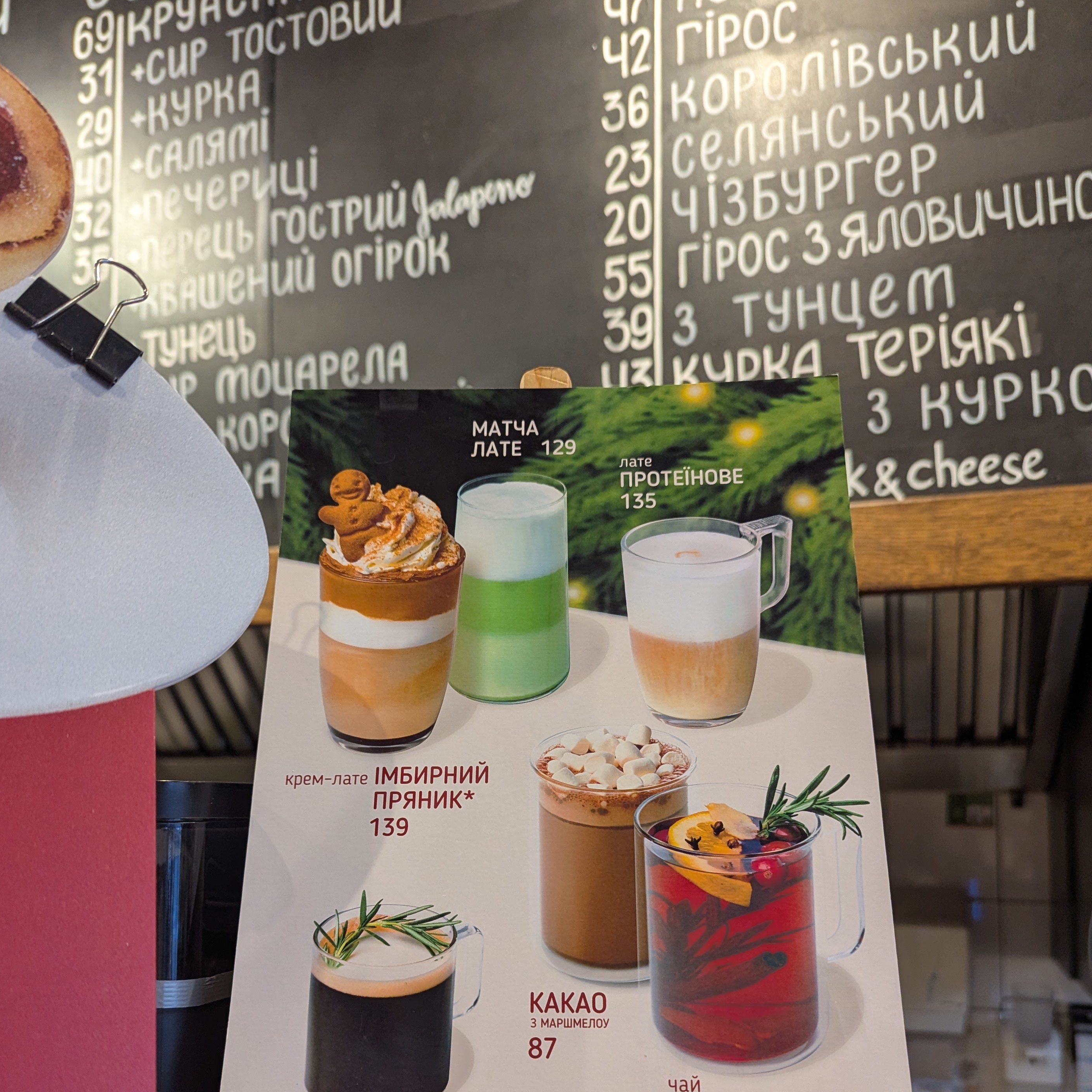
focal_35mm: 31
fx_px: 1106
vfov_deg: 51.6
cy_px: 721
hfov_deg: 52.5
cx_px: 510
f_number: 1.85
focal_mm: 6.81
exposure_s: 1/100
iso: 307
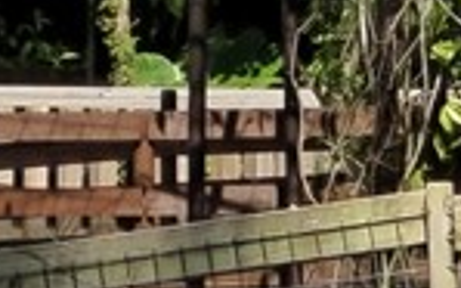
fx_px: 8415
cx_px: 1114
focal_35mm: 670
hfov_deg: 3.1
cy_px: 492
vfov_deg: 2.0
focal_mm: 6.07
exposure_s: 1/630
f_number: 1.7
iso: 50
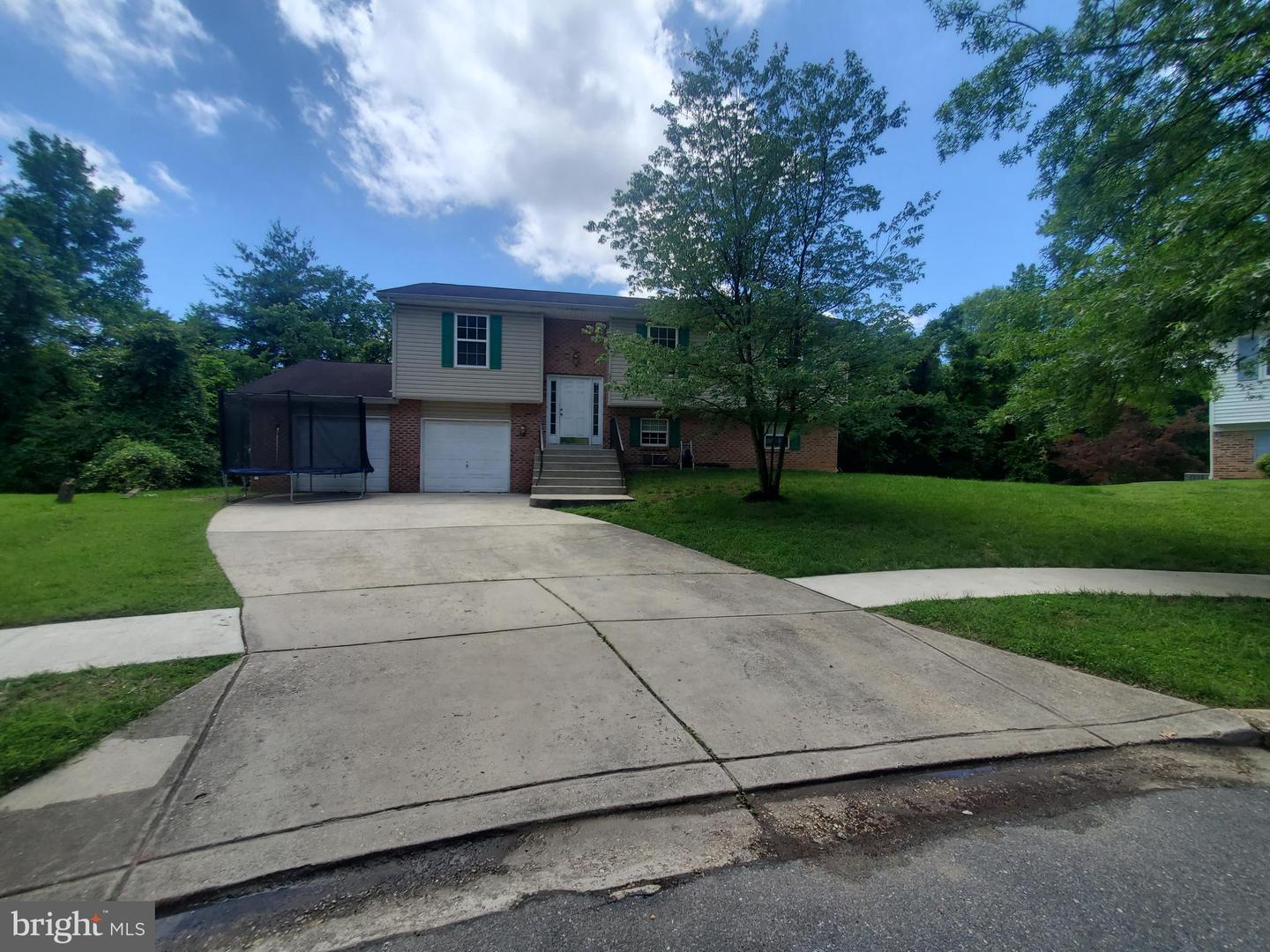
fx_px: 477
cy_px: 476
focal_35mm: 13
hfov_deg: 106.2
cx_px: 635
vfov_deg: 89.9
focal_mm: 1.8
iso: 50
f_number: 2.2
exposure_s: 1/1192
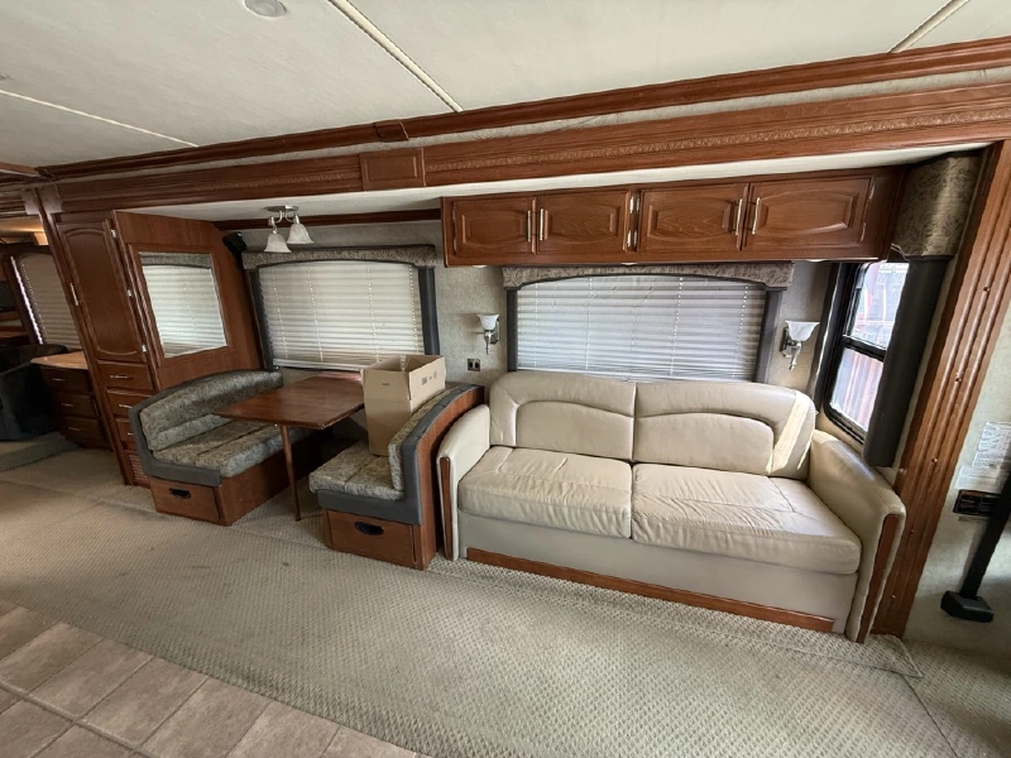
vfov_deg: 85.7
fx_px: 409
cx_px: 506
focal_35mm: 14
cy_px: 379
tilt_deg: -17.0
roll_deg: +0.6
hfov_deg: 102.1
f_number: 2.2
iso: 200
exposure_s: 1/60
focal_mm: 2.22
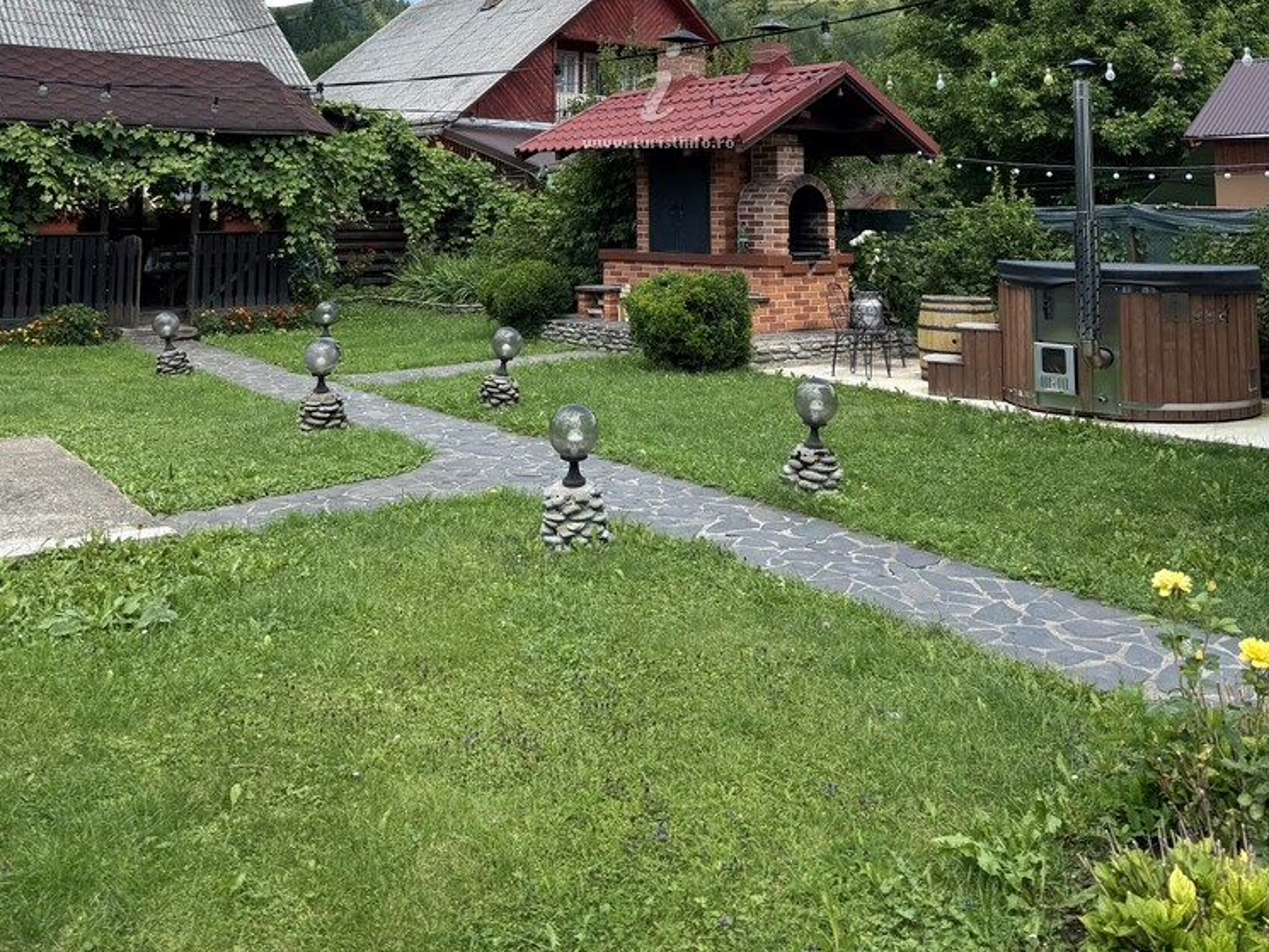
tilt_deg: +6.6
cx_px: 646
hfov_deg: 55.3
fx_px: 1210
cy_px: 82
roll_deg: -1.0
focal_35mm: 33
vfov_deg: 39.6
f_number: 1.78
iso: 80
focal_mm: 6.76
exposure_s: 1/2370
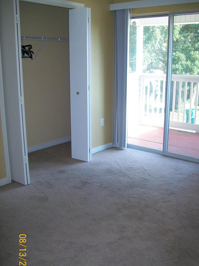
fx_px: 291
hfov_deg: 37.7
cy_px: 146
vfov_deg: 48.9
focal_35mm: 38
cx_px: 109
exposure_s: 1/100
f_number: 2.7
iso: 160
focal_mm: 6.1
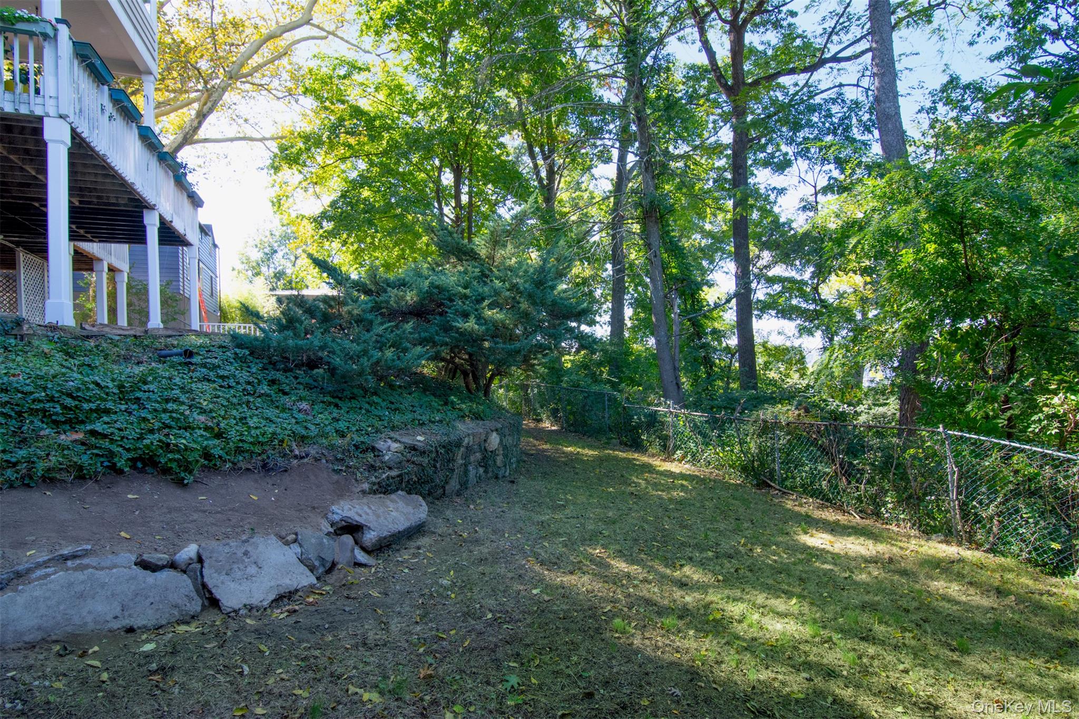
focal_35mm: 16
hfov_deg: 95.0
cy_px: 360
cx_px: 540
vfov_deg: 72.0
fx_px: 494
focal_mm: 11
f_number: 9
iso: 640
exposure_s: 1/125
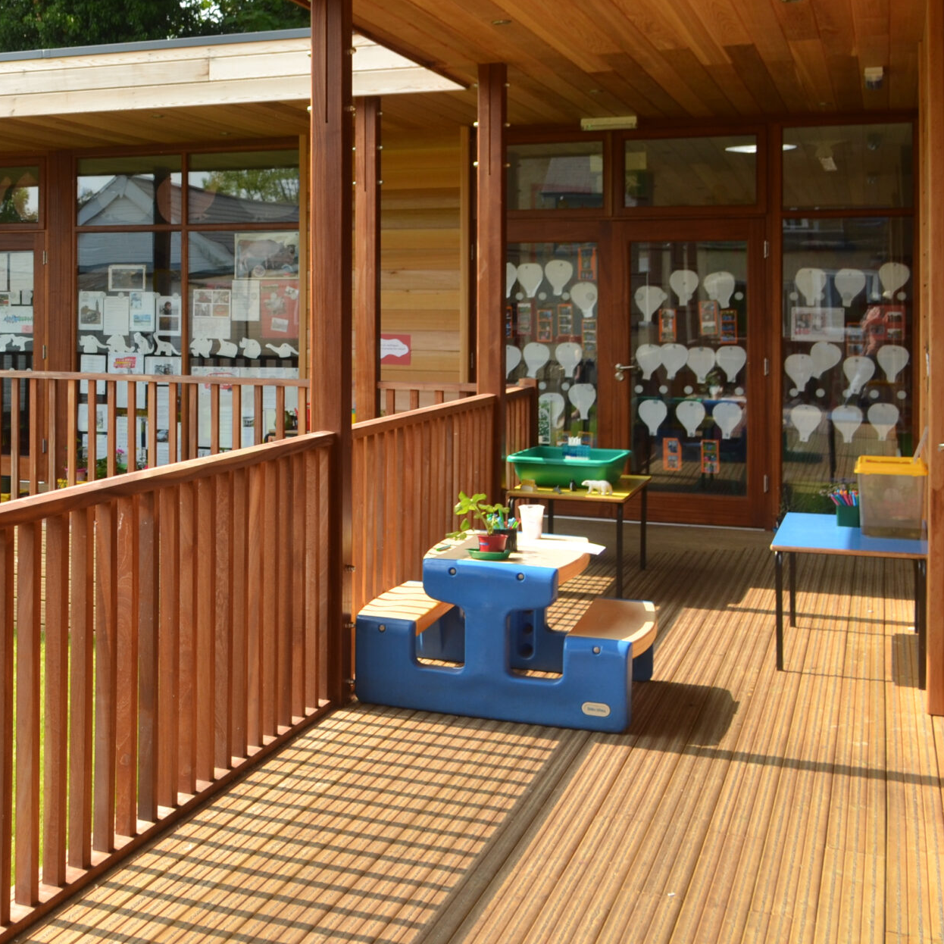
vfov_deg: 33.6
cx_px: -35
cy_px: 291
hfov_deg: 31.1
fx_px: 1542
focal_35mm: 50
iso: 160
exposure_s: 1/500
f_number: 3.5
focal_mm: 17
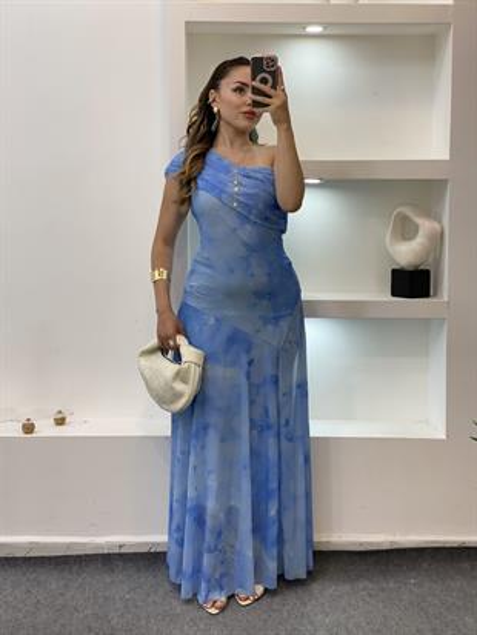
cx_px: 238
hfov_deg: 28.0
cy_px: 318
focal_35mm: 52
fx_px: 955
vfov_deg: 36.8
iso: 80
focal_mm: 6
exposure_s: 1/100
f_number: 2
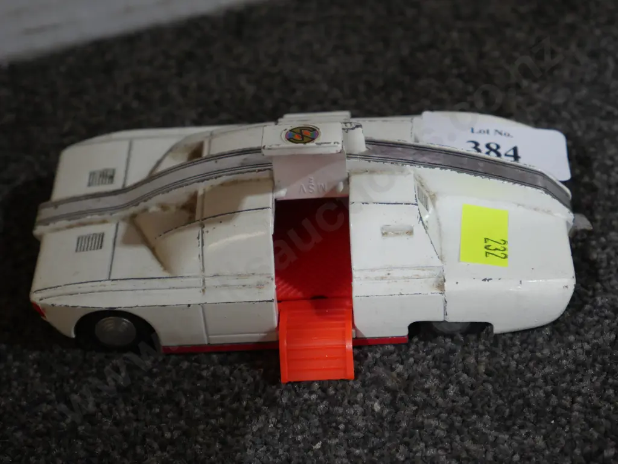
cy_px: 232
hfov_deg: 23.3
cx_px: 309
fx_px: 1500
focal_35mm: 84
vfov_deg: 17.6
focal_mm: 42
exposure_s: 1/100
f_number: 5.6
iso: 1600
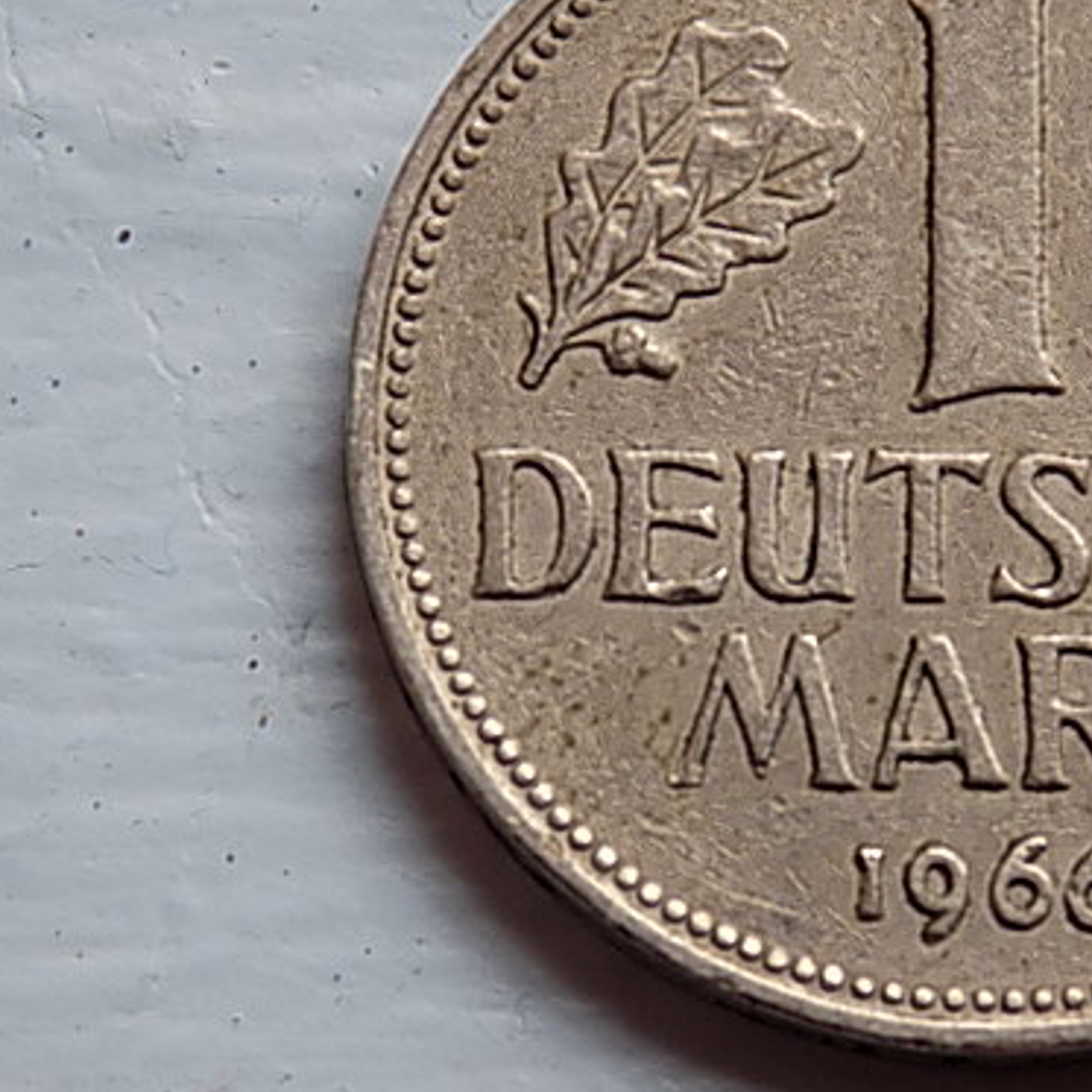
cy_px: 463
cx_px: 916
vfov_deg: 9.8
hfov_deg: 9.7
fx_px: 6389
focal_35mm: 179
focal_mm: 20.9
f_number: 4.8
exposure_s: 1/100
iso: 80
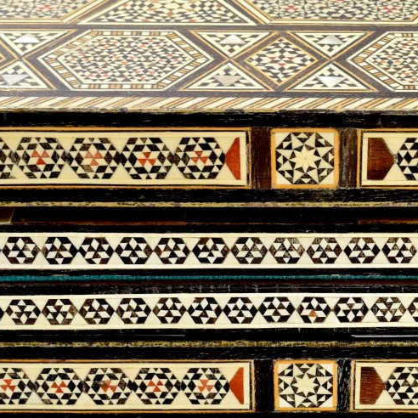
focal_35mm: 132
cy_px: 309
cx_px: 400
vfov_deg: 13.2
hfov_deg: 13.1
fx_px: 1803
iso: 1600
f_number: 10
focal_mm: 34
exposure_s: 1/320
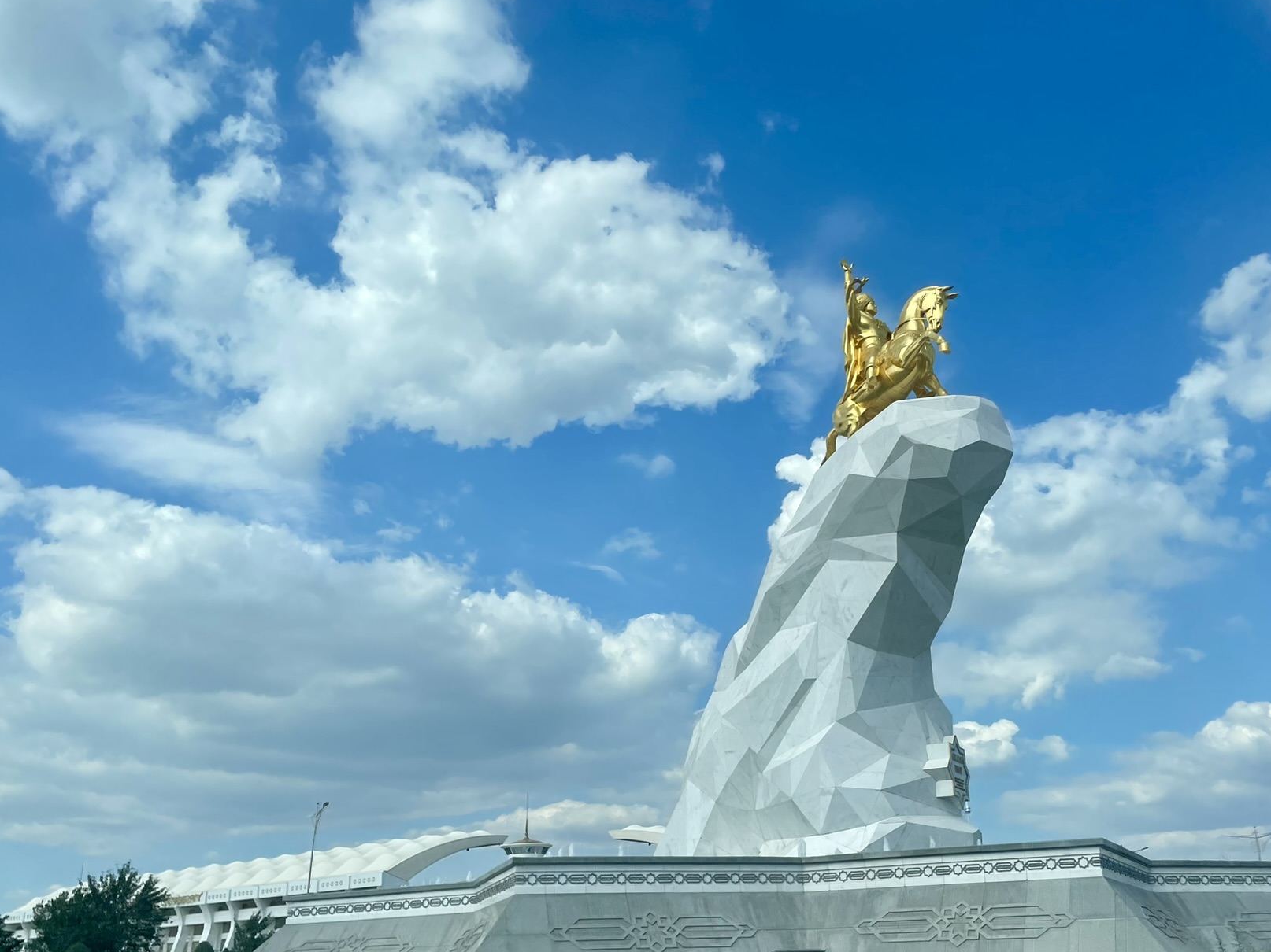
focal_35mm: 33
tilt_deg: +18.4
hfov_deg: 55.2
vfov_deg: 42.6
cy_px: 588
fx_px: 1211
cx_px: 706
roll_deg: +0.8
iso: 32
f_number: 1.6
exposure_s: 1/5291
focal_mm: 4.2
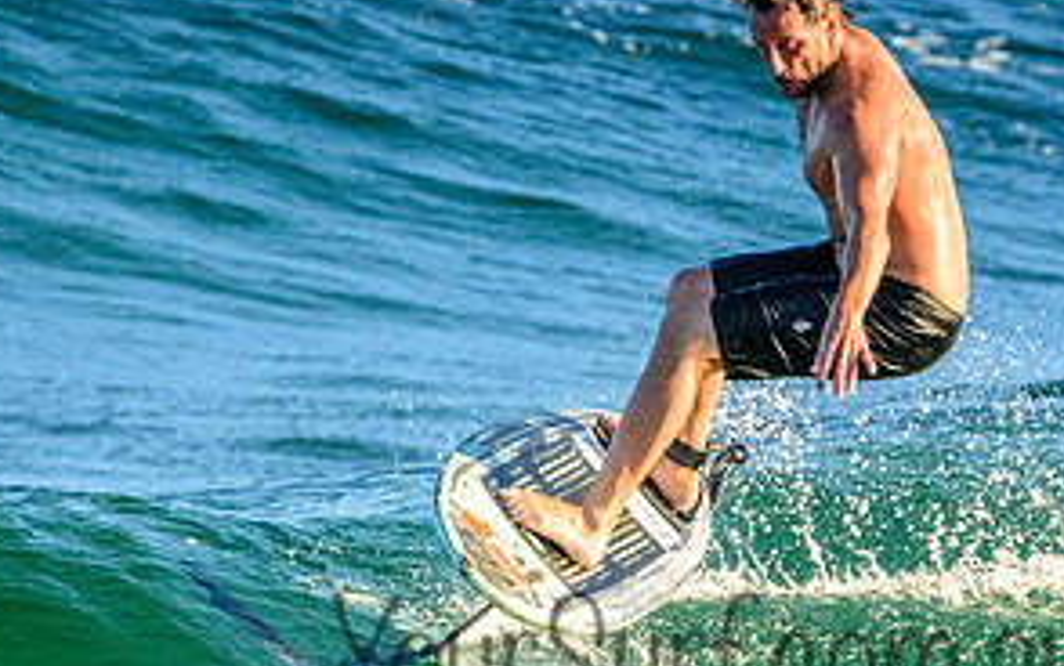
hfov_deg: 1.3
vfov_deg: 0.8
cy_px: 617
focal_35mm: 1608
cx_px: 706
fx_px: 46646
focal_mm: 800
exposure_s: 1/2000
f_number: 11
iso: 5000
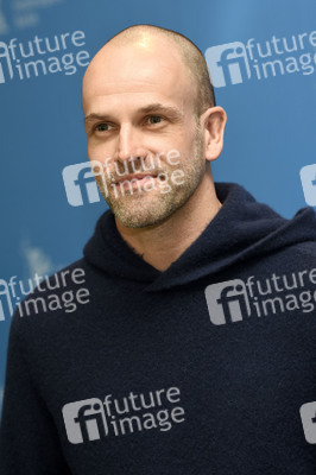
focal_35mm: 138
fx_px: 1820
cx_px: 158
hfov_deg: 9.9
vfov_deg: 14.9
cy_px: 238
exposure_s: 1/320
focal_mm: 92
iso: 640
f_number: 3.2
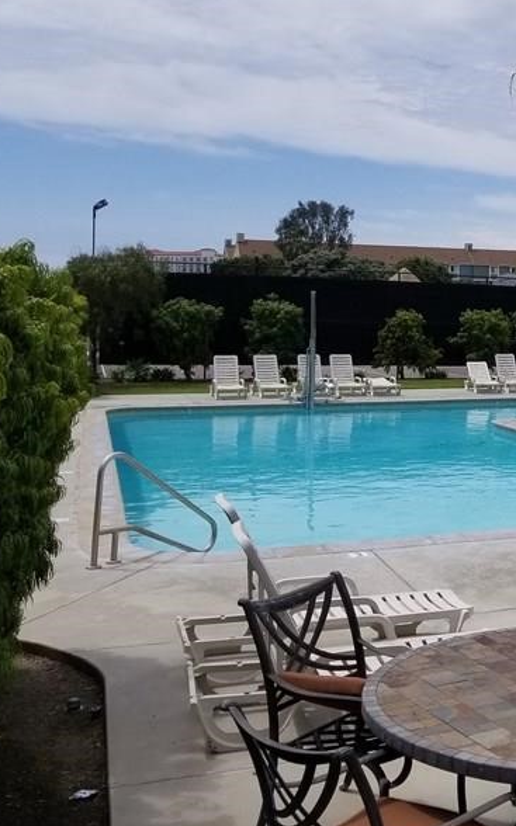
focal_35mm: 48
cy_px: 344
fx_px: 1081
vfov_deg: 41.7
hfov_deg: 24.2
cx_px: 631
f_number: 1.7
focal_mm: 4.25
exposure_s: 1/6048
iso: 50
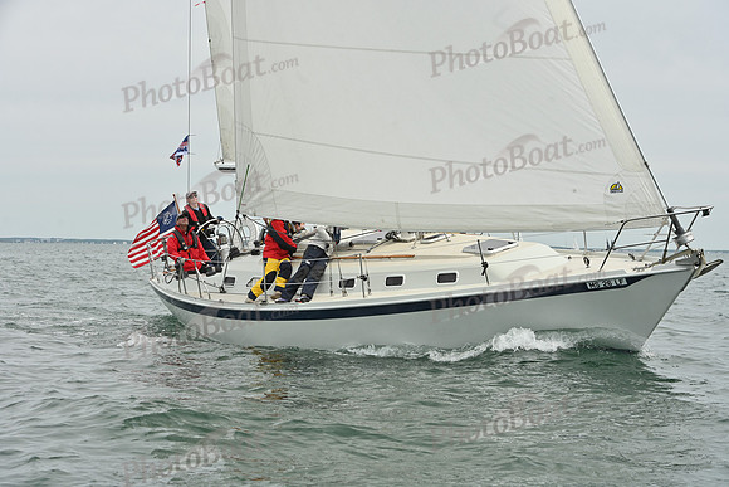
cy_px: 244
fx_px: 1418
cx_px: 364
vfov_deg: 19.5
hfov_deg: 28.8
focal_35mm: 70
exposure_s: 1/1600
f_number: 8
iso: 320
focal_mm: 70
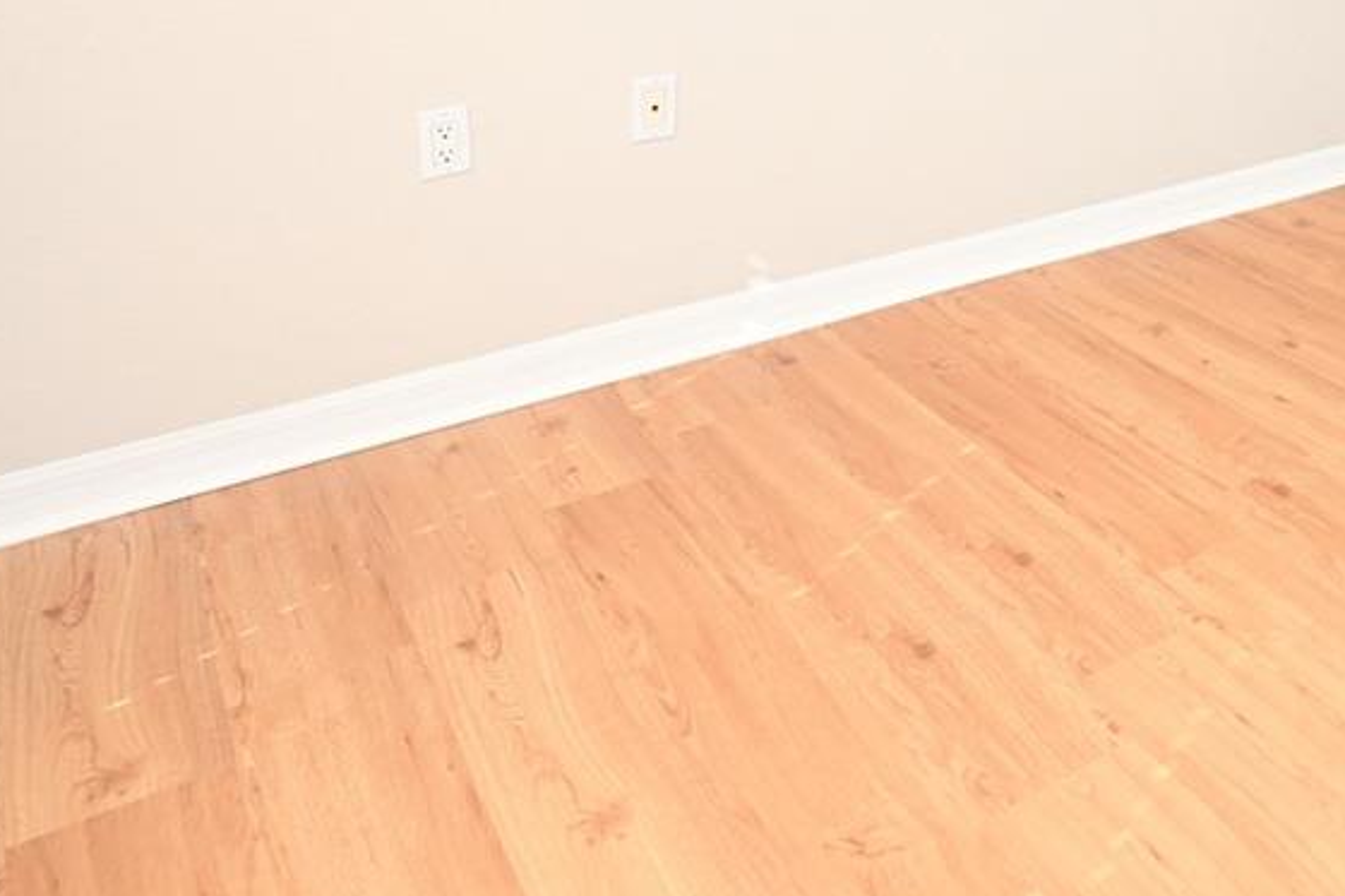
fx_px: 1494
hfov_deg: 37.7
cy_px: -262
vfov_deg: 27.8
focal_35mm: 40
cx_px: 1580
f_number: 5.6
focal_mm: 14
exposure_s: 1/125
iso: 200
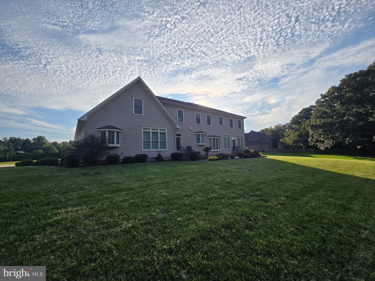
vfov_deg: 89.9
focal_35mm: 13
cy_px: 140
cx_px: 188
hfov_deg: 106.2
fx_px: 141
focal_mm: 2.2
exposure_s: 1/3540
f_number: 2.2
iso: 50
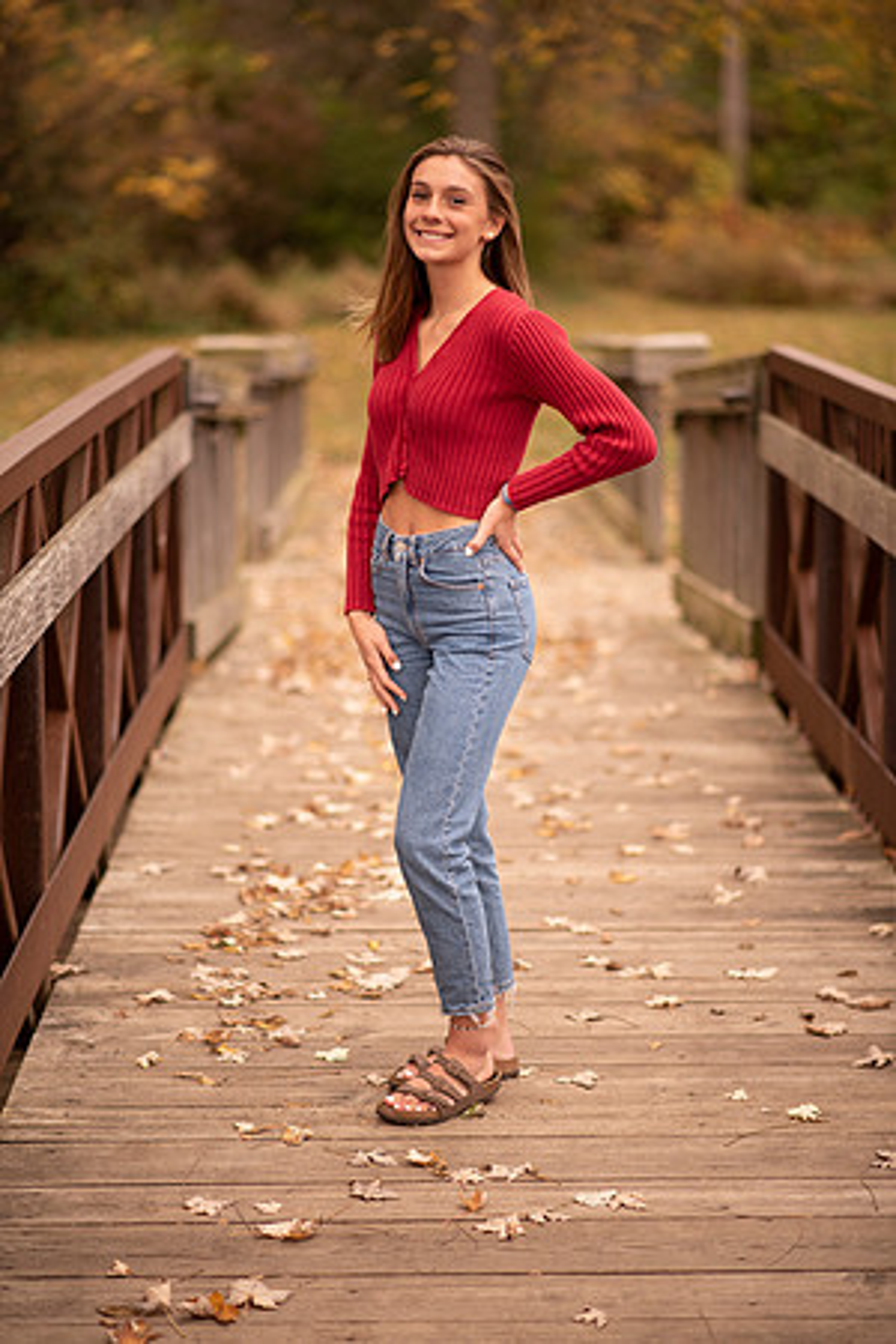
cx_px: 448
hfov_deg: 16.1
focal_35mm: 85
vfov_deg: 23.9
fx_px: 3173
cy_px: 672
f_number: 1.8
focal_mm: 85
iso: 100
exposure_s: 1/500
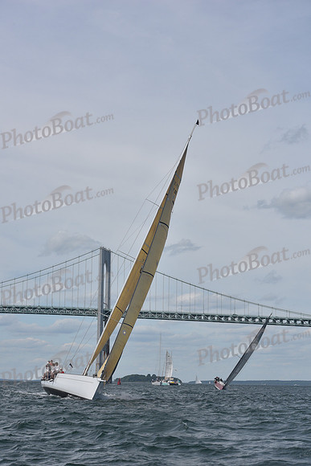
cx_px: 156
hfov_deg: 17.5
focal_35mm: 78
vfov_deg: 26.0
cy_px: 233
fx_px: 1010
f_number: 9
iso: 320
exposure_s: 1/800
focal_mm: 78
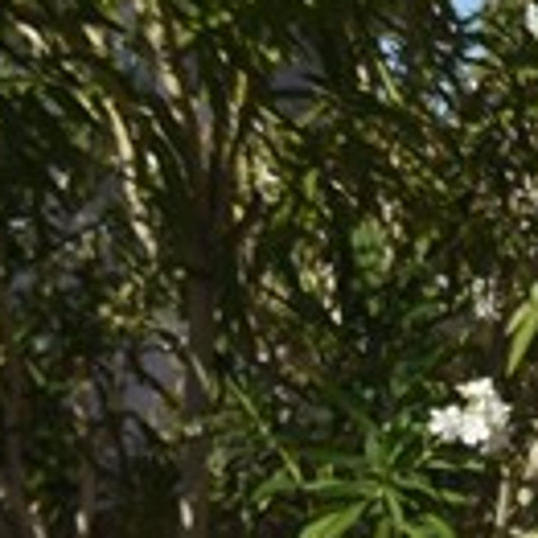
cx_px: 1320
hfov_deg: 7.3
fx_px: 3956
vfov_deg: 7.8
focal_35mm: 225
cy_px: 275
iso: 250
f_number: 10
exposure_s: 1/640
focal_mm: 32
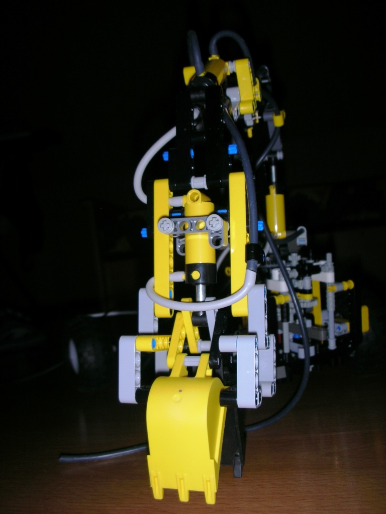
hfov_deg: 40.7
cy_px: 257
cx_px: 193
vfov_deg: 52.6
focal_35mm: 35
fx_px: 520
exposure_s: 1/60.1
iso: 50
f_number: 8.5
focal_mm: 5.8
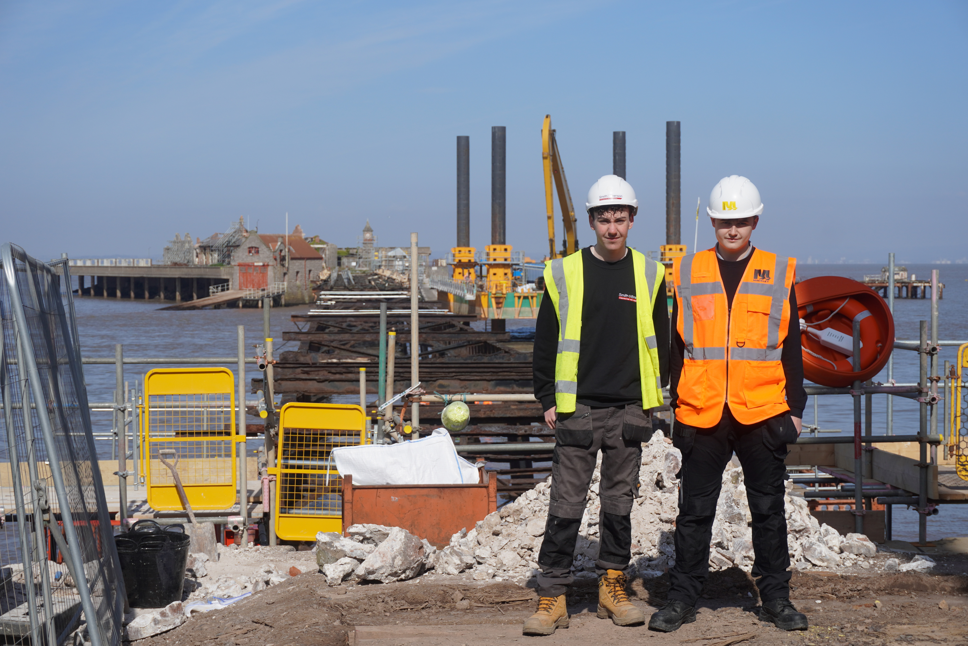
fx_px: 2017
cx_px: 484
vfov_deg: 18.2
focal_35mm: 75
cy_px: 323
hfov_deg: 27.0
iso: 100
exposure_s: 1/800
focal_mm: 50
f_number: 7.1
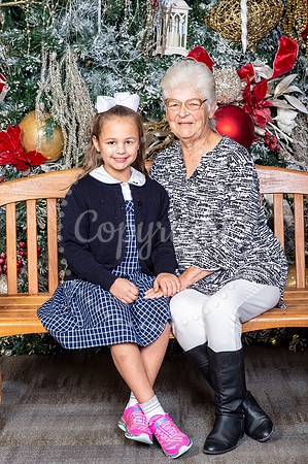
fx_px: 1093
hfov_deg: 16.0
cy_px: 232
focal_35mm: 85
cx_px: 154
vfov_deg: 23.9
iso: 400
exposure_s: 1/125
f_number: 8
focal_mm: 85
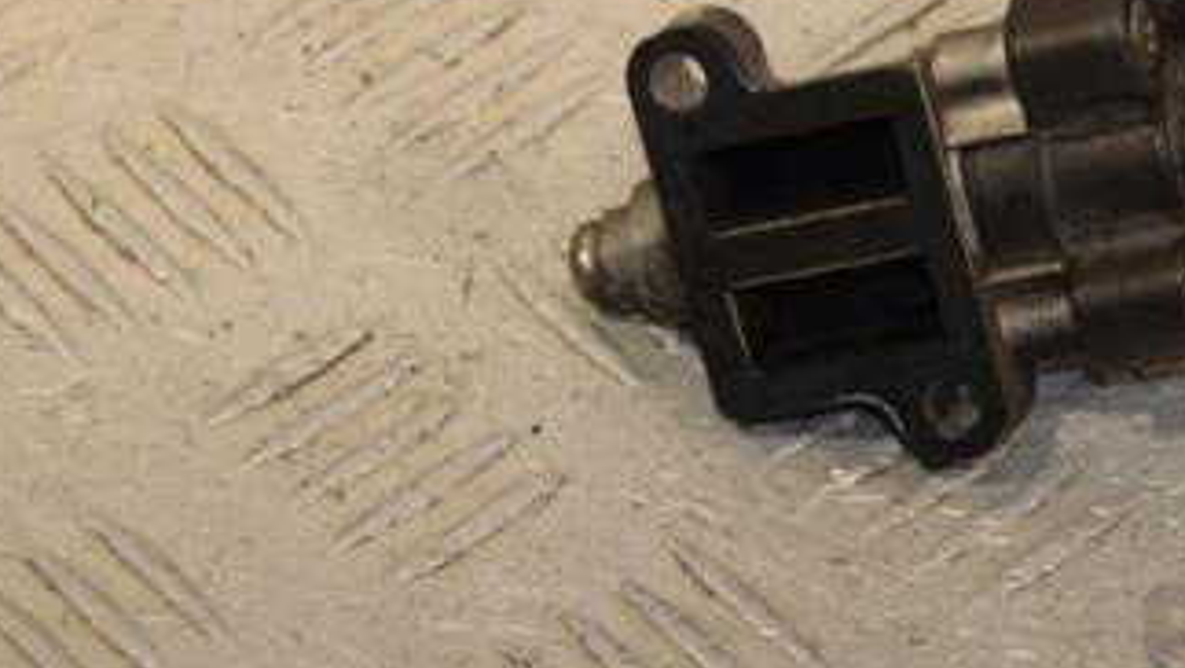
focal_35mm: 248
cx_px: 1075
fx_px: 7795
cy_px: 150
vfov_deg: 4.9
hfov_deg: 8.7
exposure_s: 1/200
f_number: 8
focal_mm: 85
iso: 800
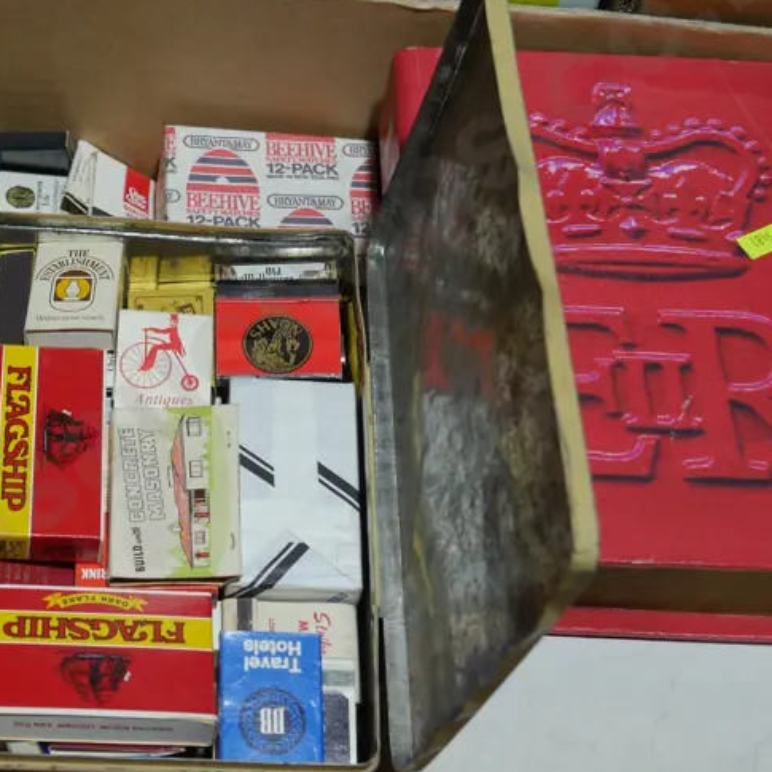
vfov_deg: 24.3
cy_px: 389
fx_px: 1791
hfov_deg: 24.0
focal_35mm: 71
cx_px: 174
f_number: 4.1
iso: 200
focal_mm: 19
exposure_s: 1/125
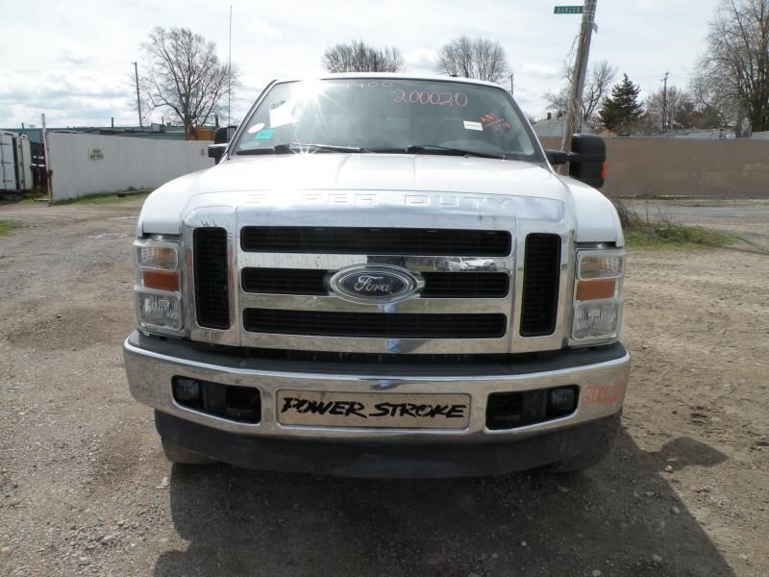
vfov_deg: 51.4
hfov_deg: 65.3
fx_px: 600
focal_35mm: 27
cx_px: 384
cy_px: 288
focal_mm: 4.7
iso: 64
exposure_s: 1/278
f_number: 7.1
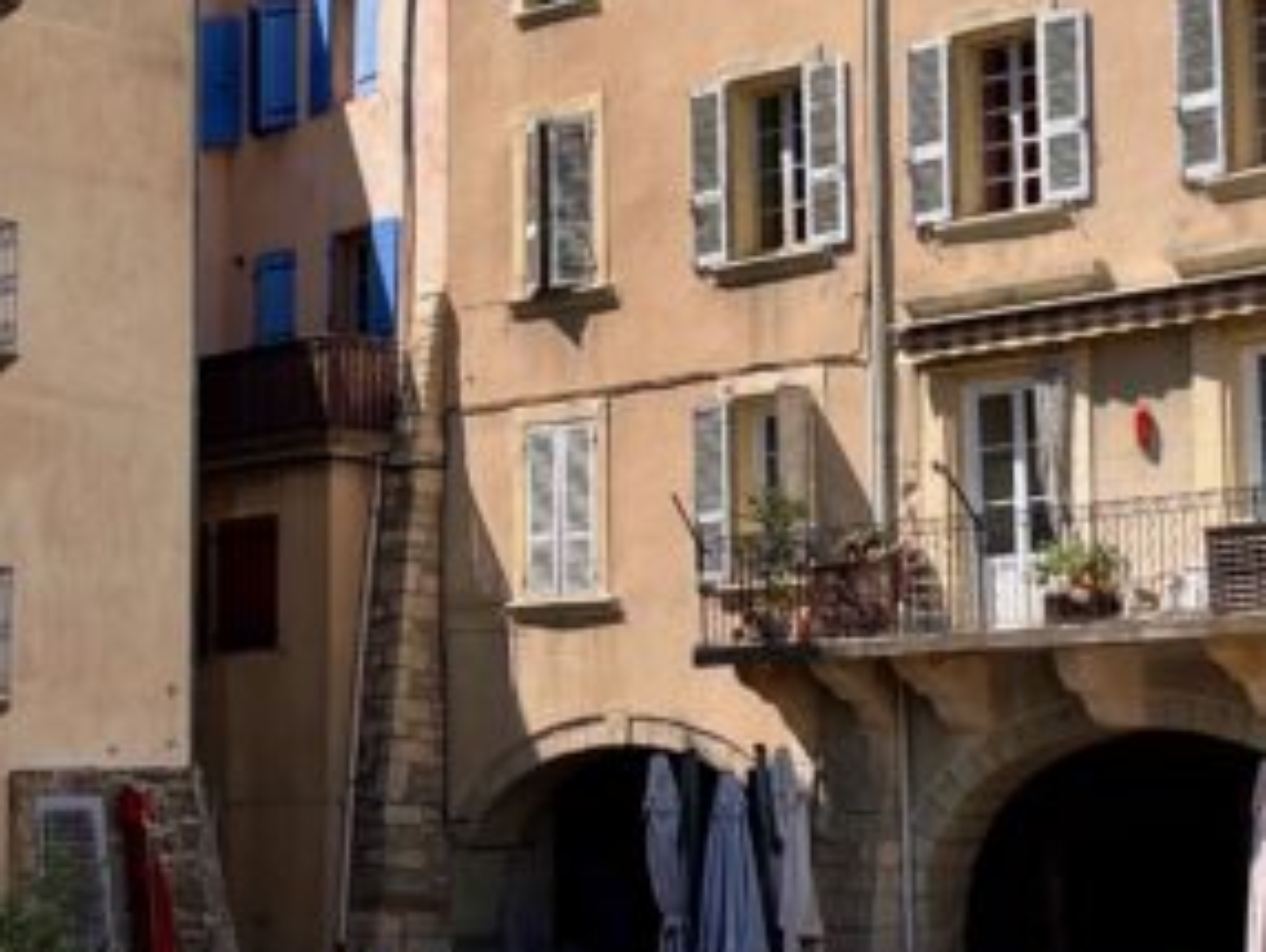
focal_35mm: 93
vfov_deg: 15.9
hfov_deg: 21.0
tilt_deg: +6.9
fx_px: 3404
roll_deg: +0.3
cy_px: 310
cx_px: 527
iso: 50
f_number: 1.6
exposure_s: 1/2571
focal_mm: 5.1
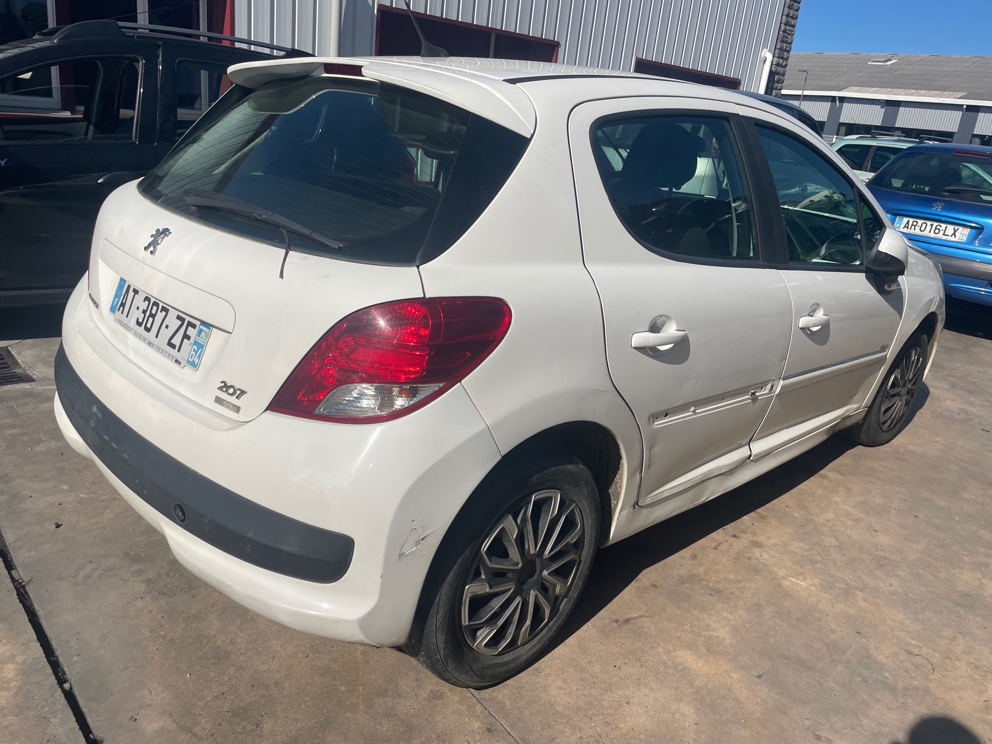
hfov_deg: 67.3
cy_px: 372
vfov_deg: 53.1
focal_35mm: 26
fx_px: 745
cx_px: 496
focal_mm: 4.2
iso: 32
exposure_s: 1/7813
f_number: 1.6
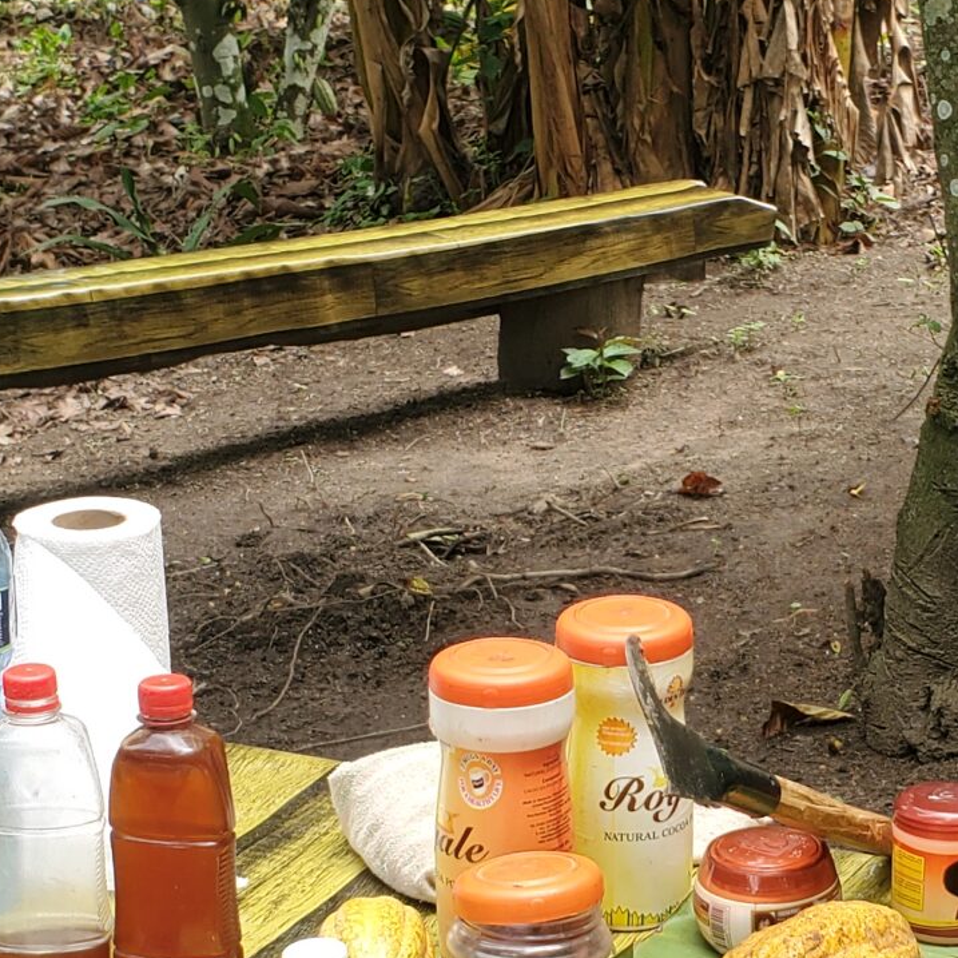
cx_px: 727
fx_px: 2567
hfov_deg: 21.0
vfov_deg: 20.9
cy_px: 728
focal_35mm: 82
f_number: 2.4
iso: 50
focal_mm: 4.3
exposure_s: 1/191
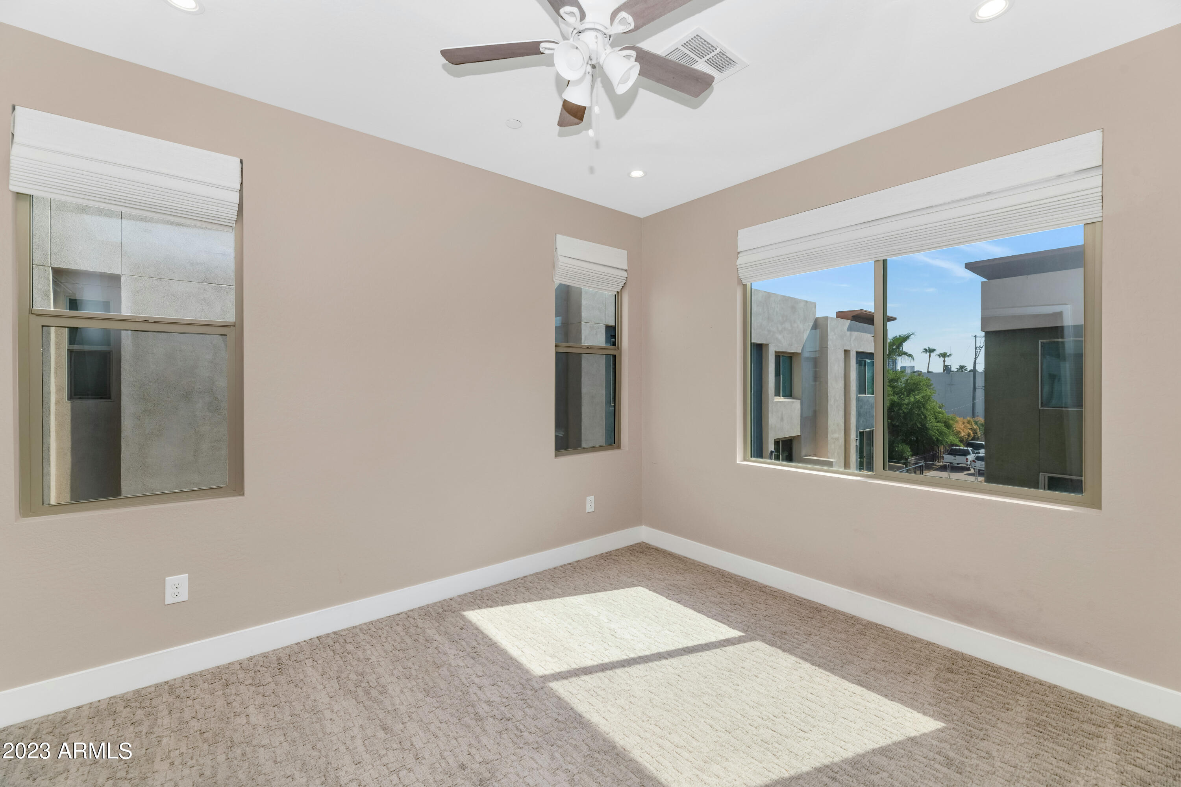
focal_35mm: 14
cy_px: 394
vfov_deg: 81.2
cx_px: 590
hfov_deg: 104.3
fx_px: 459
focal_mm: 14
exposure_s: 1/250
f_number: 9
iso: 160
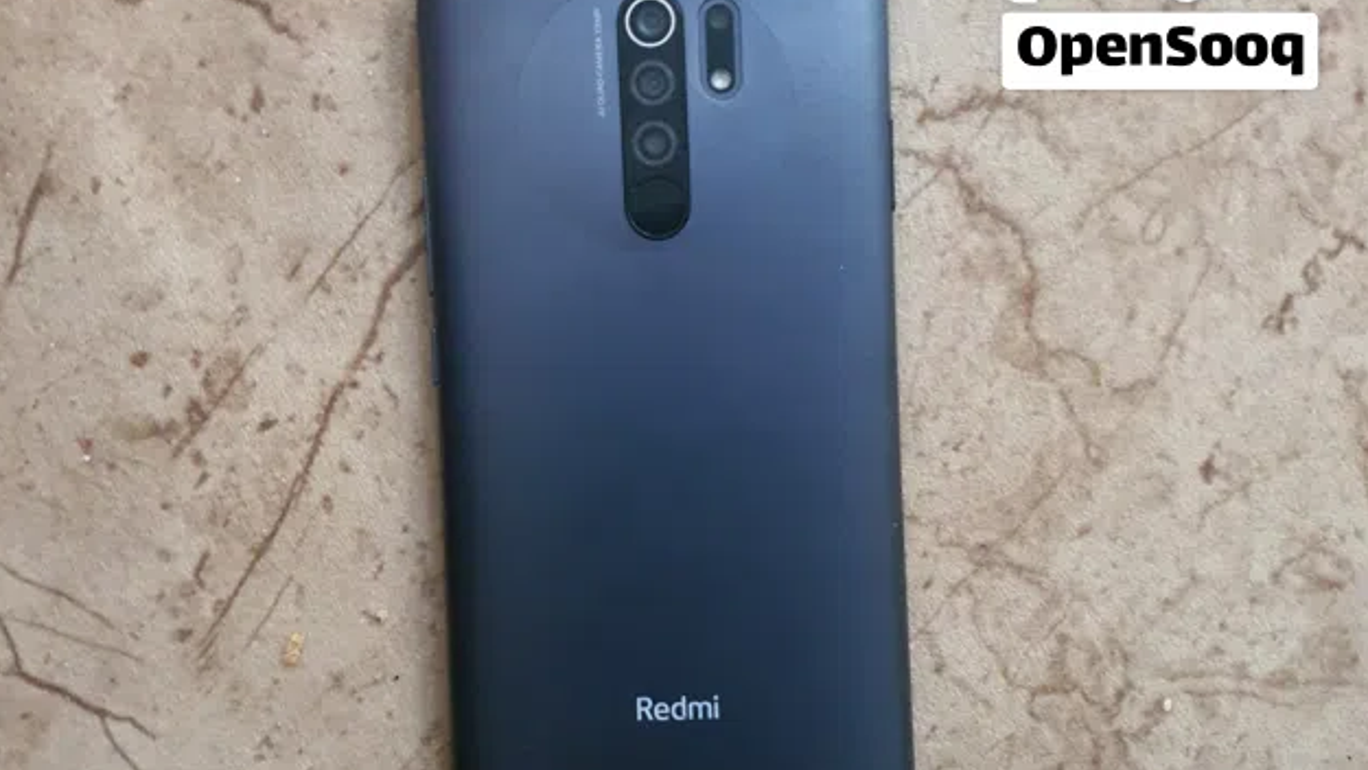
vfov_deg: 40.2
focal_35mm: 29
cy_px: 405
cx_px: 672
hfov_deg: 66.0
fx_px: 1052
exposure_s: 1/50
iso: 640
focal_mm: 4.3
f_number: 1.5
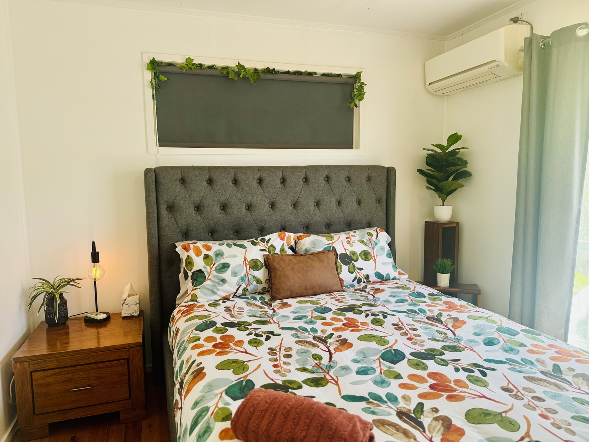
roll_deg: +1.7
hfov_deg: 71.6
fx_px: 408
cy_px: 221
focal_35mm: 24
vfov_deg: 56.8
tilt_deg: -5.2
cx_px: 294
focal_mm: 6.76
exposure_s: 1/121
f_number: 1.78
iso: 160
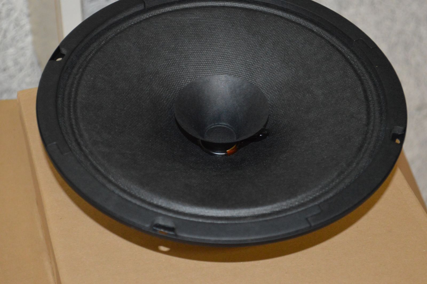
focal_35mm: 78
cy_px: 142
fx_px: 924
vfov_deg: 17.5
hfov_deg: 26.0
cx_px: 214
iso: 3200
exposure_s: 1/60
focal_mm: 52
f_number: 5.6
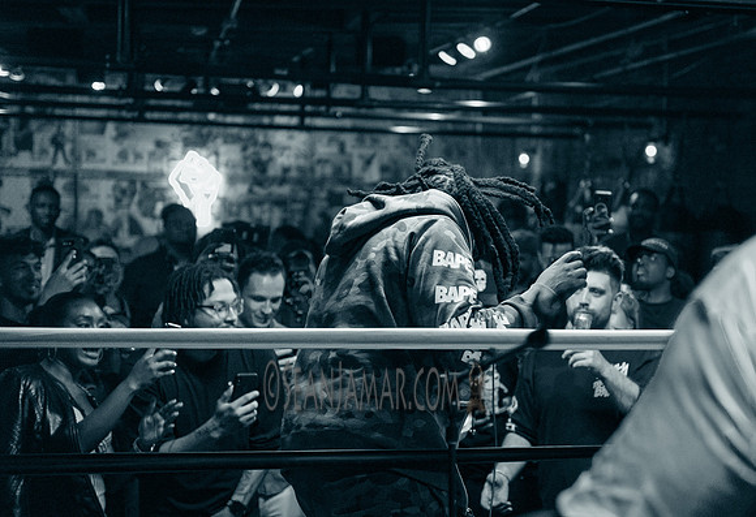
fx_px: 1195
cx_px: 445
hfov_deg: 35.0
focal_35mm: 56
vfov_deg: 24.4
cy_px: 277
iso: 5000
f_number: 2.8
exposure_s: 1/320
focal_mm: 48
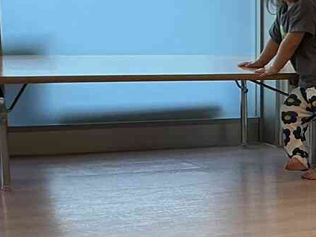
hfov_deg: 14.3
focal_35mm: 131
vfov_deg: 10.9
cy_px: 356
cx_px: 432
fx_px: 1196
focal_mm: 3
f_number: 1.8
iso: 25
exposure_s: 1/120
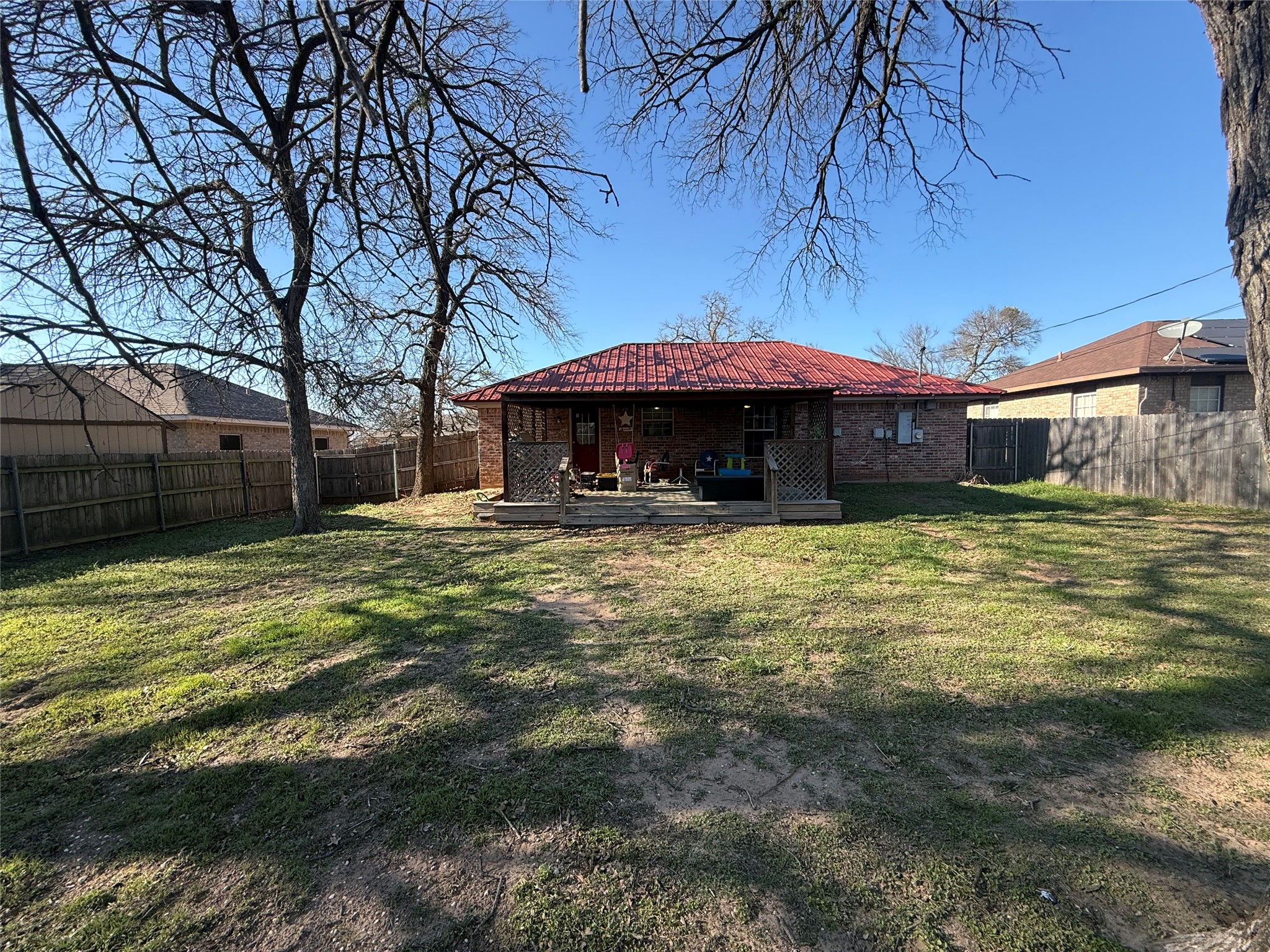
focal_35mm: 14
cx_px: 635
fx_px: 514
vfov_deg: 85.7
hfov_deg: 102.1
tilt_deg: -2.9
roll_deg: +0.3
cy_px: 476
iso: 50
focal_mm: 2.22
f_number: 2.2
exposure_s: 1/679
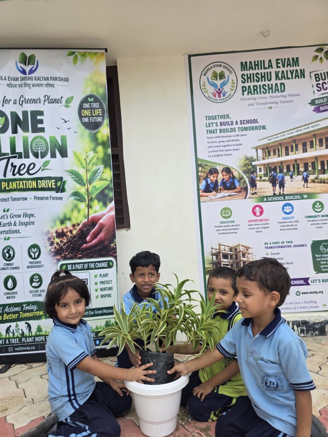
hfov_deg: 58.9
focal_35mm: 23
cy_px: 218
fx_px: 291
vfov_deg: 73.9
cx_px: 164
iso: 80
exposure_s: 1/1571
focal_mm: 6.3
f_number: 1.7
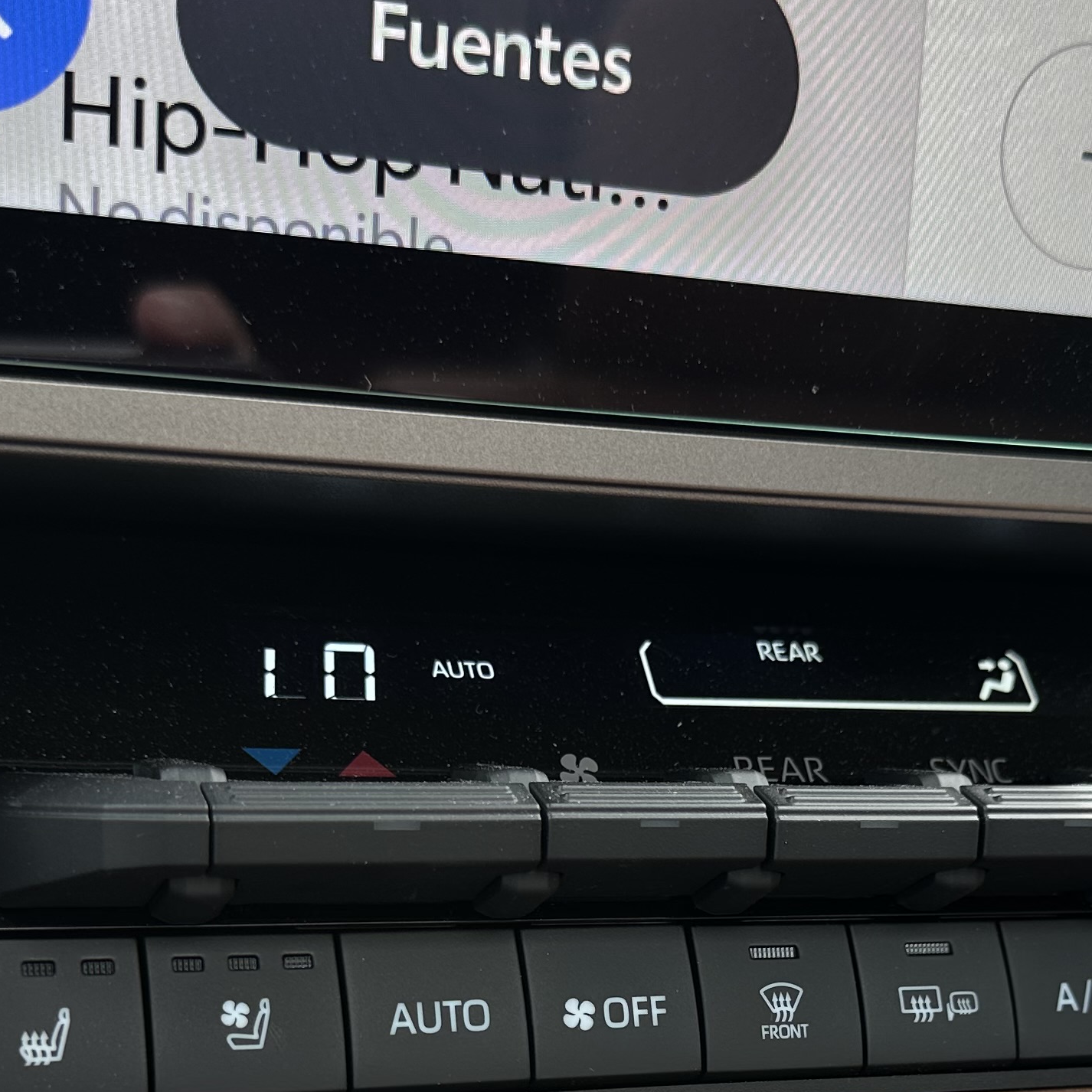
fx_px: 2141
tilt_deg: -20.5
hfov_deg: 28.5
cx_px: 665
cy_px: 983
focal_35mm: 60
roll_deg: -8.9
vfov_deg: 27.6
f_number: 1.78
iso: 50
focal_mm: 6.86
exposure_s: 1/103
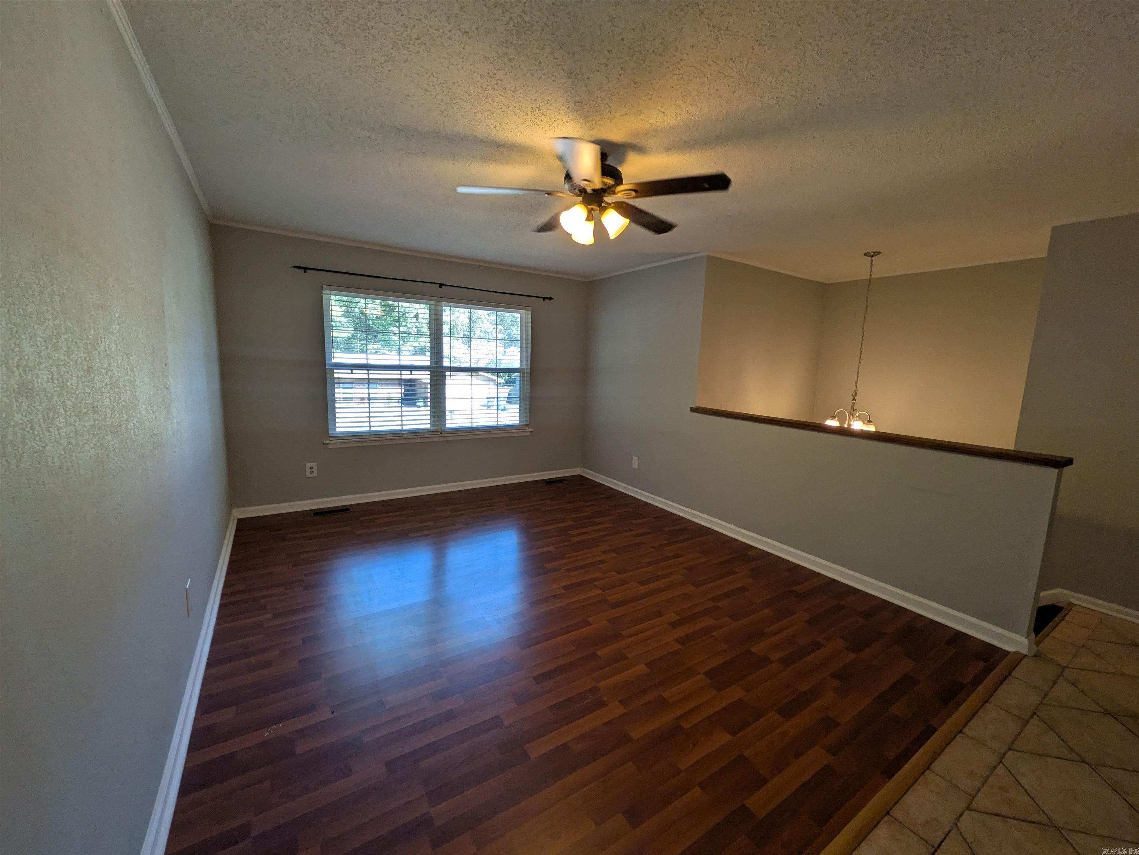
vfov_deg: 85.7
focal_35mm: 14
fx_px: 461
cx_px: 570
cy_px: 428
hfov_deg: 102.1
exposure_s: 1/120
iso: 130
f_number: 2.2
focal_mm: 1.85
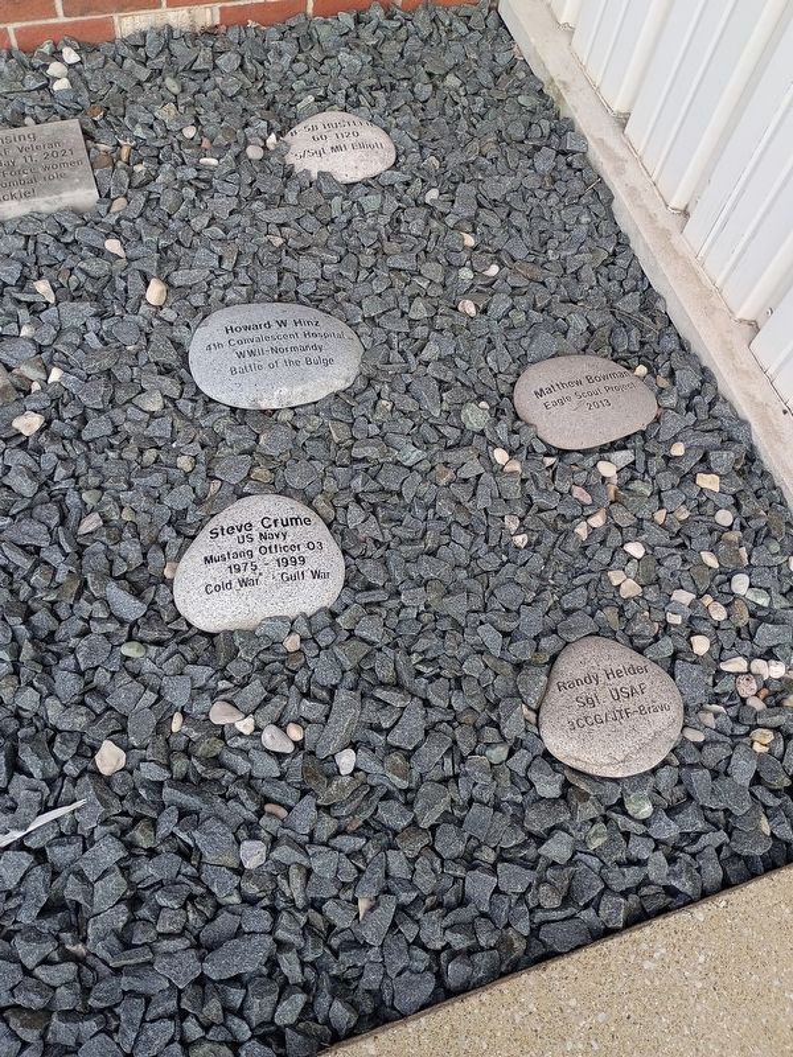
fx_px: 886
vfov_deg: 61.7
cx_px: 396
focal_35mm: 29
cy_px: 528
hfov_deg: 48.2
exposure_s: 1/221
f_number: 1.8
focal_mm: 4.27
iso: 100
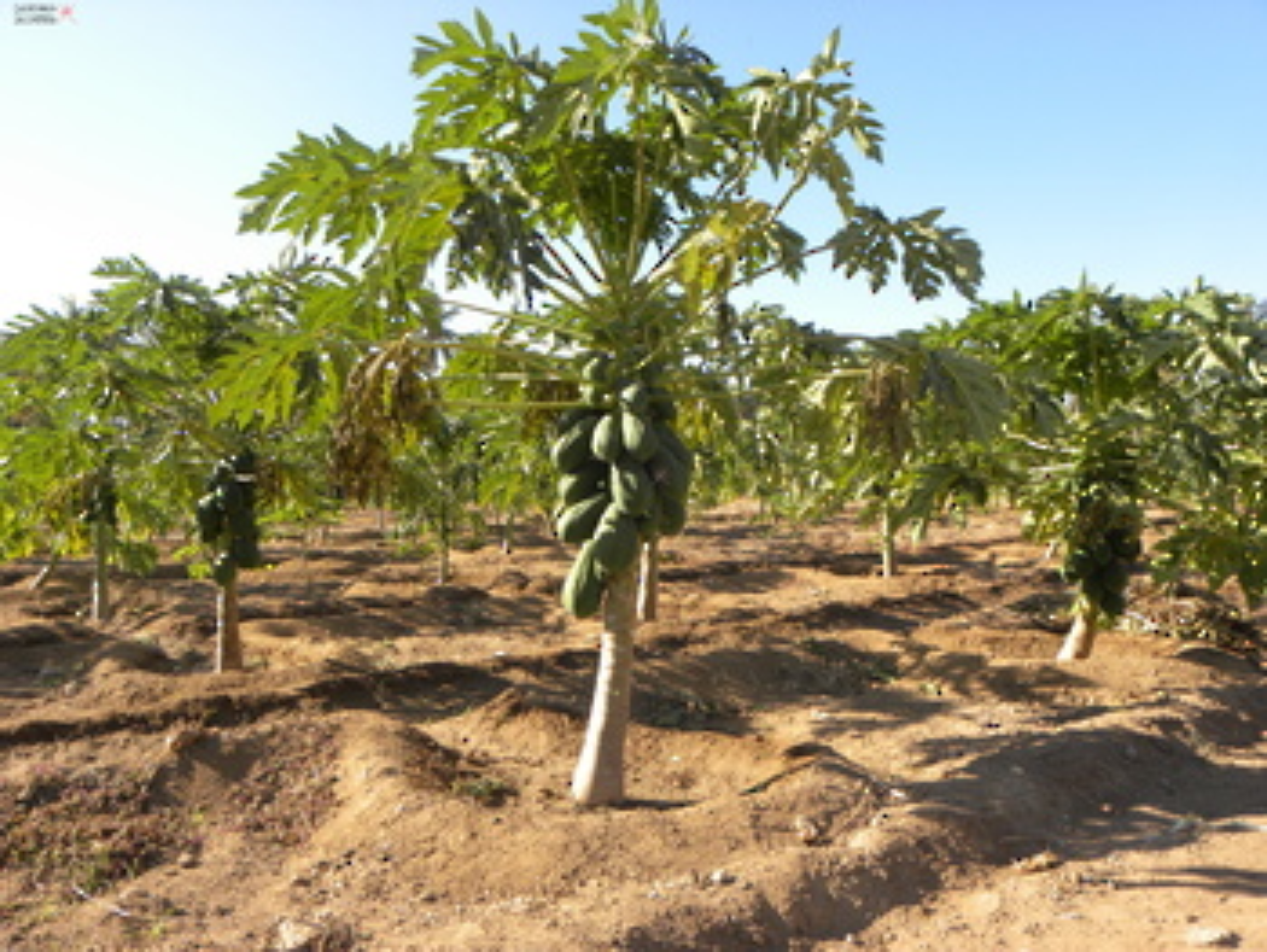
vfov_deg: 48.3
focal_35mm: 29
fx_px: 1062
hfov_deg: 61.6
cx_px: 634
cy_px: 476
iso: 64
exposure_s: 1/156
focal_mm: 5.2
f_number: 5
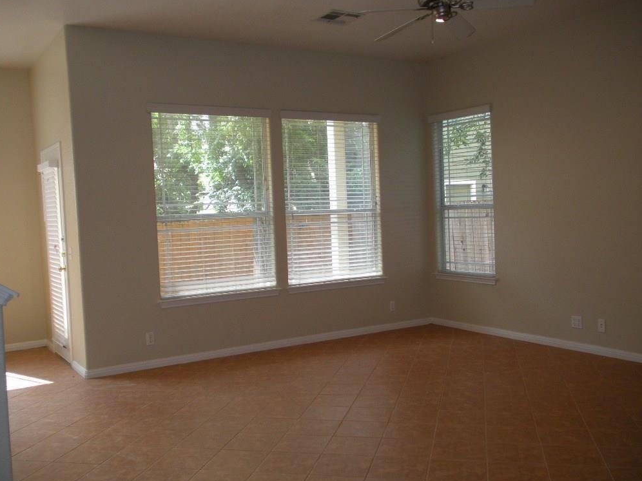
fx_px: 668
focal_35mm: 36
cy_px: 241
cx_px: 322
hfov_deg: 51.4
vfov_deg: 39.7
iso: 121
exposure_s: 1/60.7
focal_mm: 6.3
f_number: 3.5
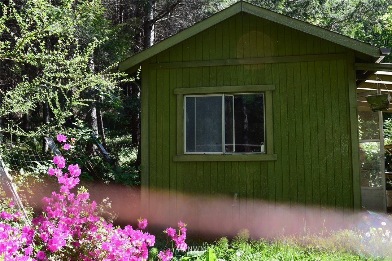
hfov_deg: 53.1
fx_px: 392
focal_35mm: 36
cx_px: 196
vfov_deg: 36.9
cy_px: 130
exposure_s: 1/160
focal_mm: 24
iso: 400
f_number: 9
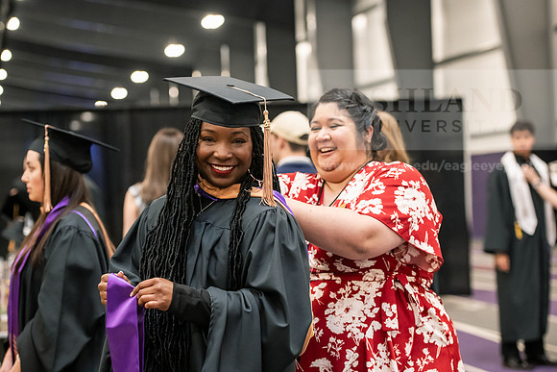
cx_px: 278
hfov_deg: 22.6
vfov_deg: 15.2
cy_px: 186
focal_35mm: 90
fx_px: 1393
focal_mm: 90
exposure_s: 1/200
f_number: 3.5
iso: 3200
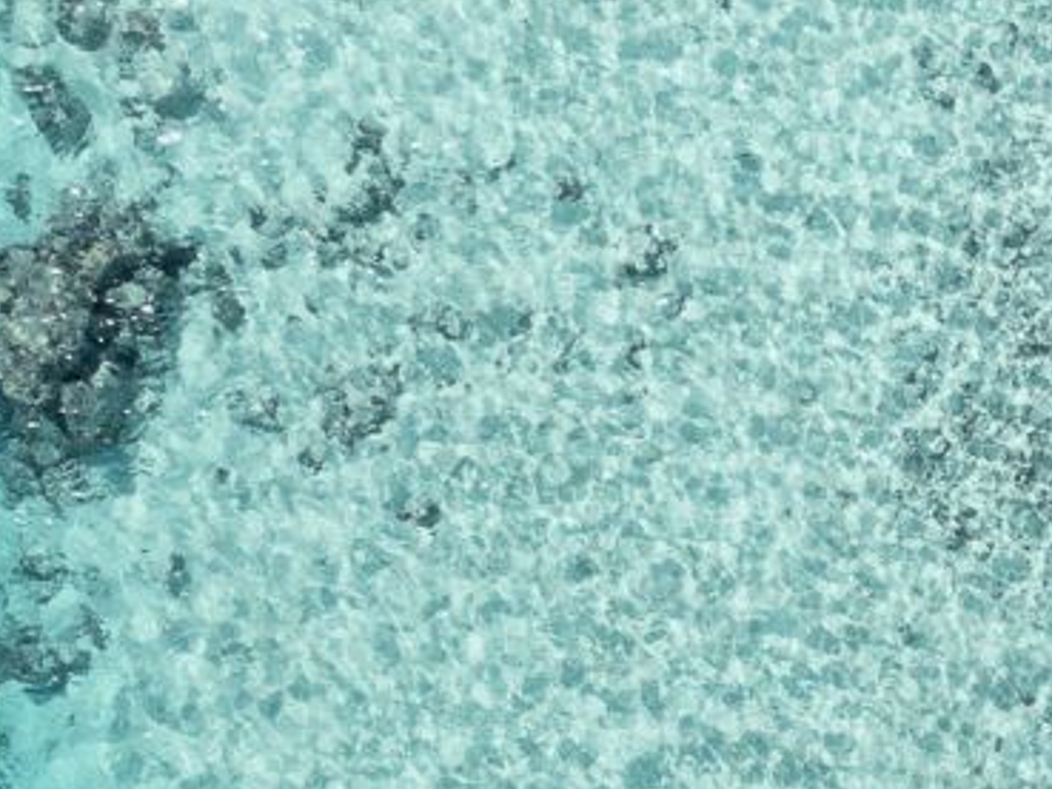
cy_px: 1389
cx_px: 1876
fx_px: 3162
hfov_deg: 16.1
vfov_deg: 13.0
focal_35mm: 104
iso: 110
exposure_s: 1/710
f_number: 2.8
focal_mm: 4.5
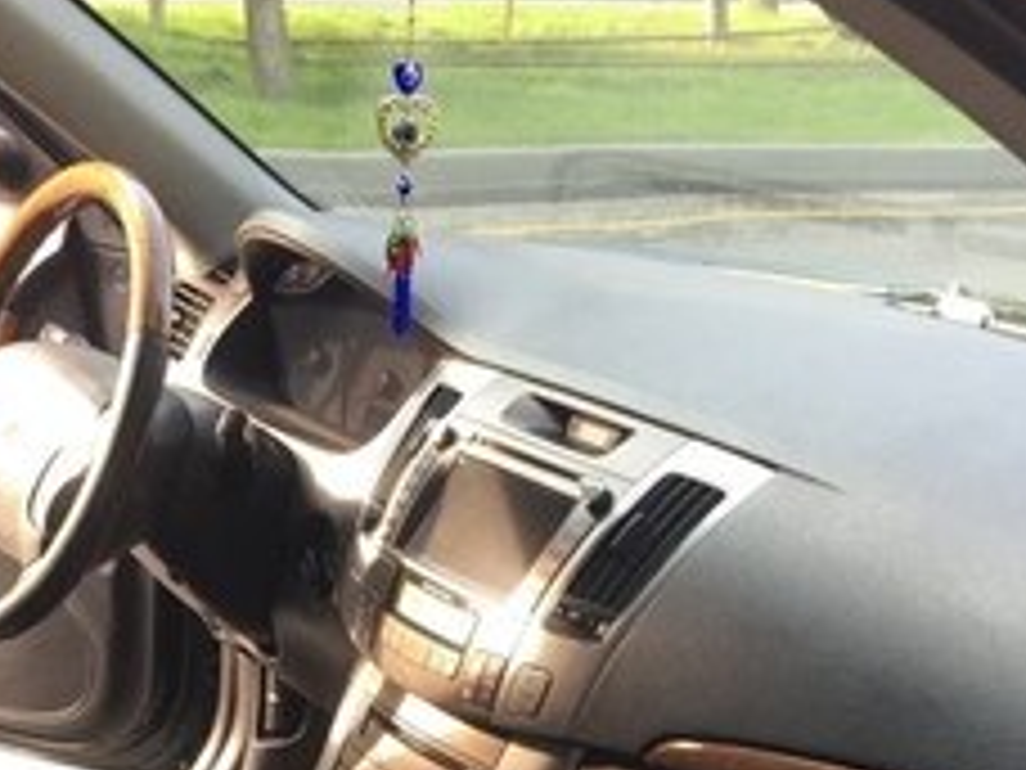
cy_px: 1049
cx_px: 351
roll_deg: -1.7
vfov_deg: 20.8
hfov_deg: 30.5
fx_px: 1867
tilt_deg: -29.6
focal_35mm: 63
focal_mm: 4.15
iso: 40
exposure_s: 1/100
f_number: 2.2
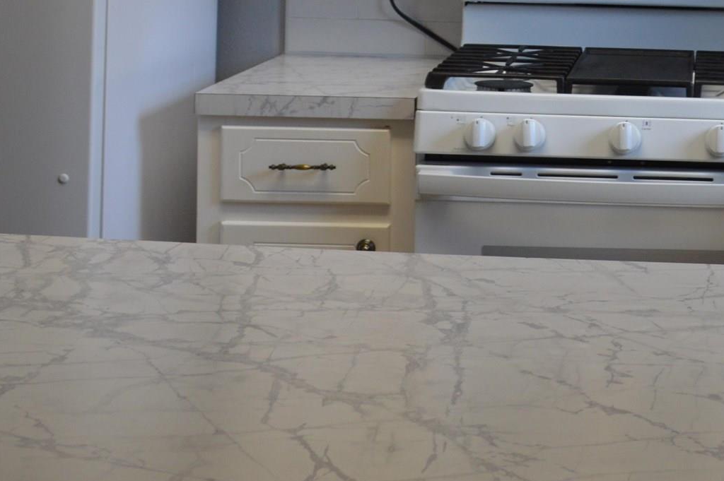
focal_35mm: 81
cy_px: -87
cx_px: 744
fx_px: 1628
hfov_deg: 23.9
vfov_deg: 16.2
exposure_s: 1/125
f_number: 5.6
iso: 400
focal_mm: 18
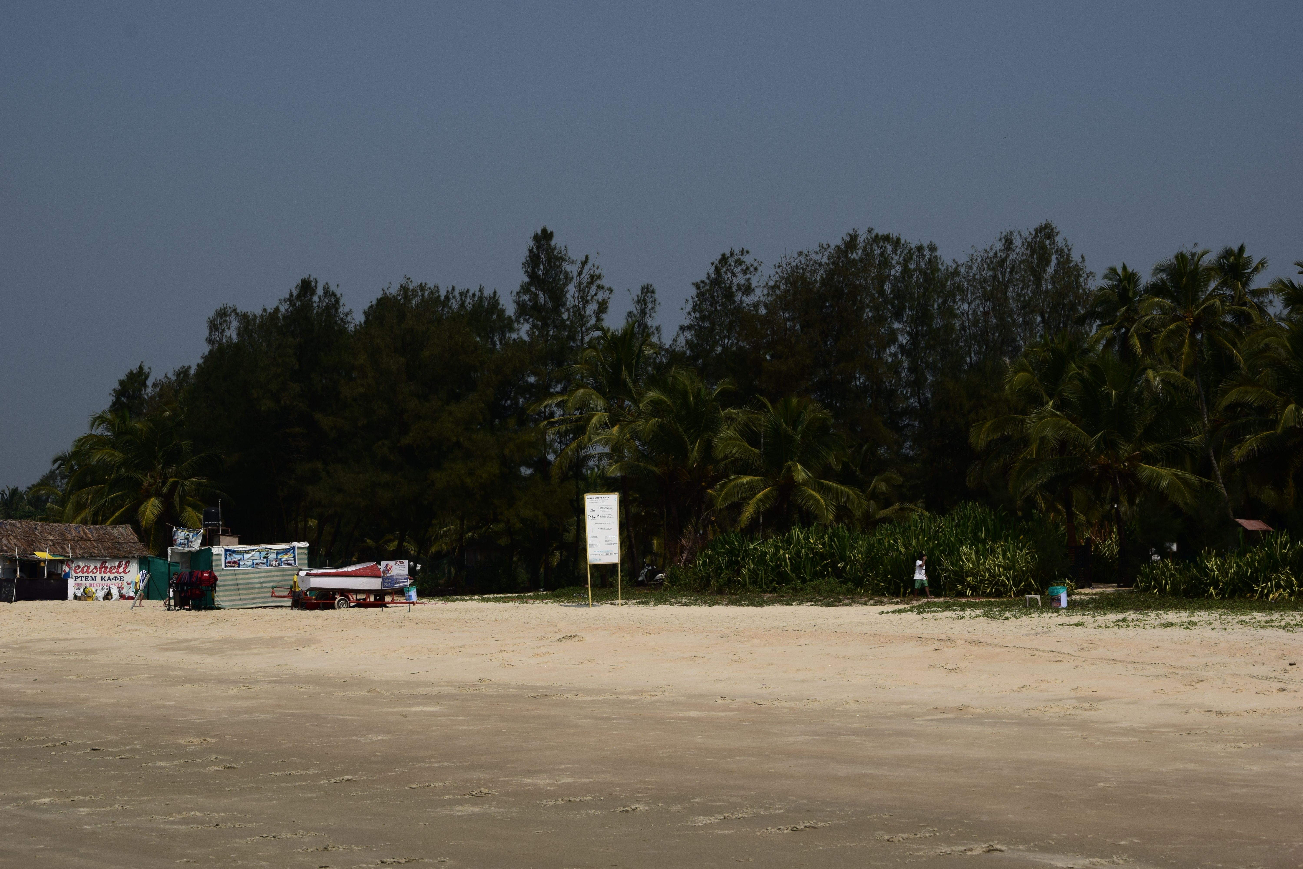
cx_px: 652
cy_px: 434
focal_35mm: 78
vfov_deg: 17.5
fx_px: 2823
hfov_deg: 26.0
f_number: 13
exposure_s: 1/800
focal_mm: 52
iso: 200
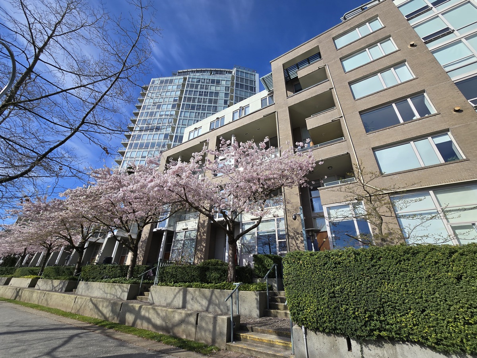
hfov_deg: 106.2
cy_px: 179
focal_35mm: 13
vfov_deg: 89.9
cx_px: 238
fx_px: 179
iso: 50
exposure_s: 1/2082
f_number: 2.2
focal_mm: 2.2
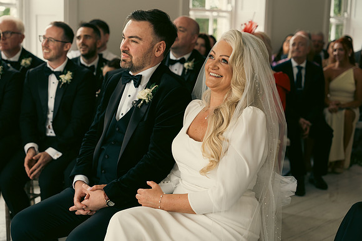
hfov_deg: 33.9
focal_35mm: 59
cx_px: 181
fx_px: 593
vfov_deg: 23.0
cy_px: 120
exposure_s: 1/160
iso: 250
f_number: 3.5
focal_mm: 59
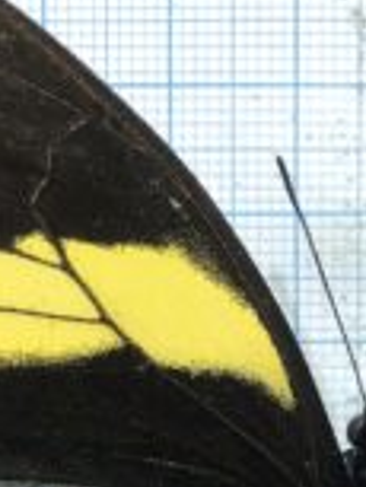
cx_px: 391
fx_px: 1028
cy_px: 462
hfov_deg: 19.4
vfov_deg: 25.6
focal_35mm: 73
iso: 20
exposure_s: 1/552
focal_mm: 3.99
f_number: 1.8
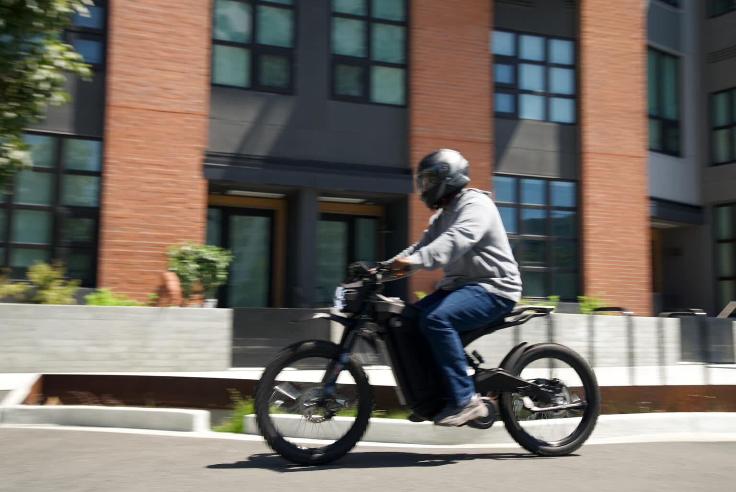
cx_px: 368
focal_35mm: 38
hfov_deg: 50.7
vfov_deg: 35.1
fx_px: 777
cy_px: 246
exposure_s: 1/60
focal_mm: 38
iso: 80
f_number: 5.6
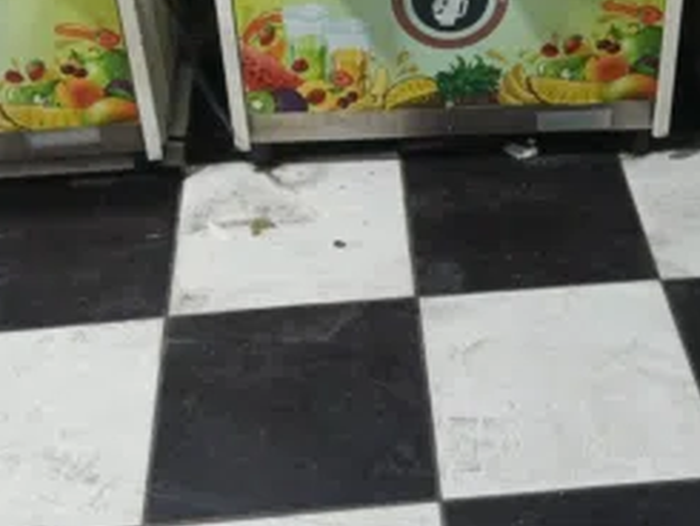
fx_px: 1214
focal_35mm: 60
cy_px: 172
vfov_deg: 24.3
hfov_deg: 32.1
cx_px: 386
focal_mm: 5.25
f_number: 1.7
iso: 2240
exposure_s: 1/50
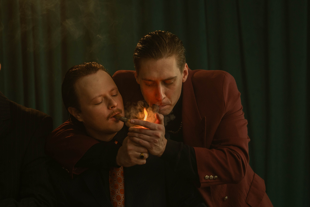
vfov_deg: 13.0
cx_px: 155
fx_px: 904
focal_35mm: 105
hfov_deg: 19.5
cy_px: 104
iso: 400
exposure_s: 1/100
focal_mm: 70
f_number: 2.8
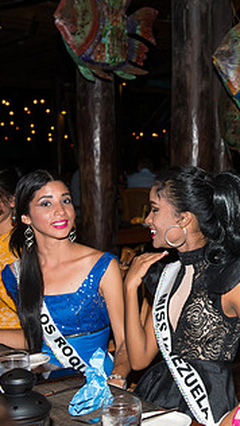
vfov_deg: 28.9
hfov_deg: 16.0
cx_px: 275
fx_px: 825
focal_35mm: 73
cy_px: 241
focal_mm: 38
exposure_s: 1/100
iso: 400
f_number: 5.6
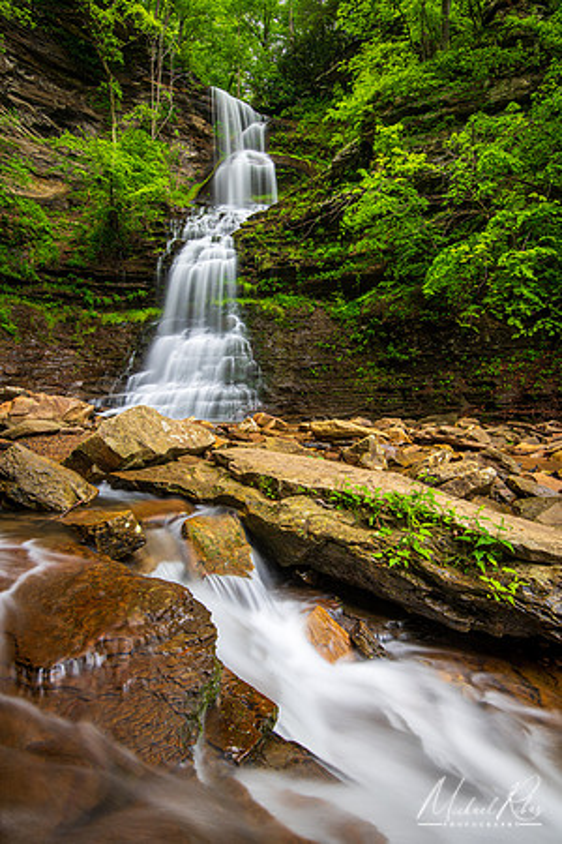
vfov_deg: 86.9
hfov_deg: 64.6
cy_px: 422
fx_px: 445
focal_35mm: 19
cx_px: 281
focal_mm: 19
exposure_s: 2.5
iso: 64
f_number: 14
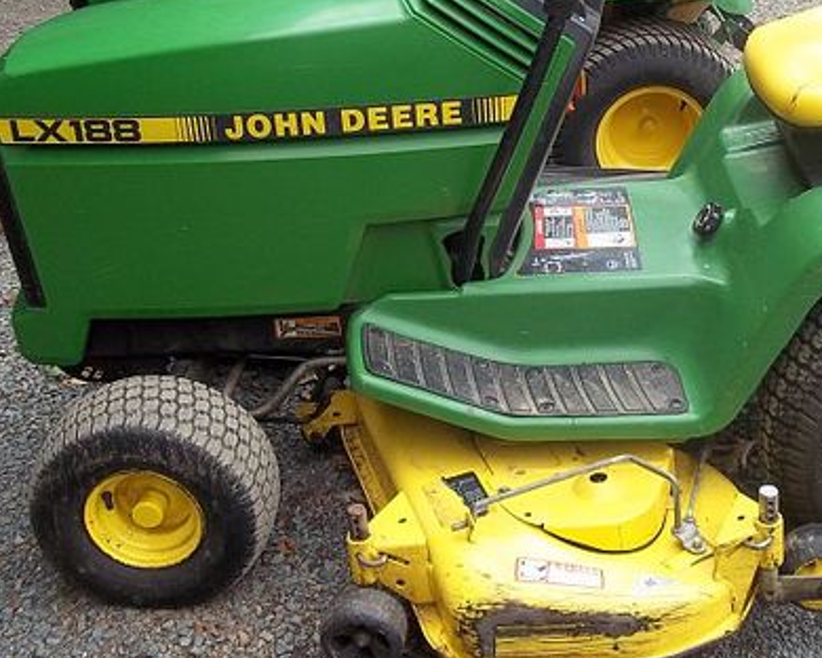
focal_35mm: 49
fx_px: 1192
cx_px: 531
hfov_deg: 37.7
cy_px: 238
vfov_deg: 30.7
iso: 80
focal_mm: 6.5
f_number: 3.1
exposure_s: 1/250
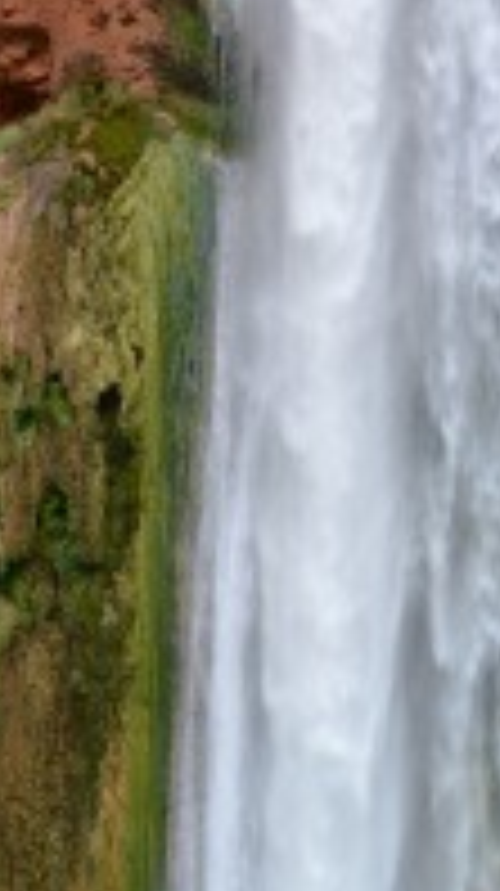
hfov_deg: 10.6
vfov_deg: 18.8
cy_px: 410
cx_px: 414
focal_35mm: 114
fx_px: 2694
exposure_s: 1/125
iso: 220
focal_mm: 24
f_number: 5.6
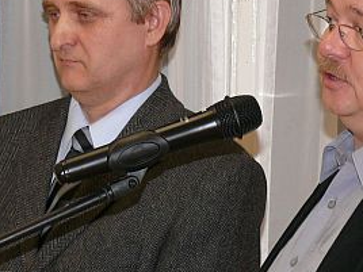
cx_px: 213
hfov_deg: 5.9
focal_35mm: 336
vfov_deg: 4.4
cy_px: 78
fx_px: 3523
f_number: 3.6
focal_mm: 23.7
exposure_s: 1/30
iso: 100
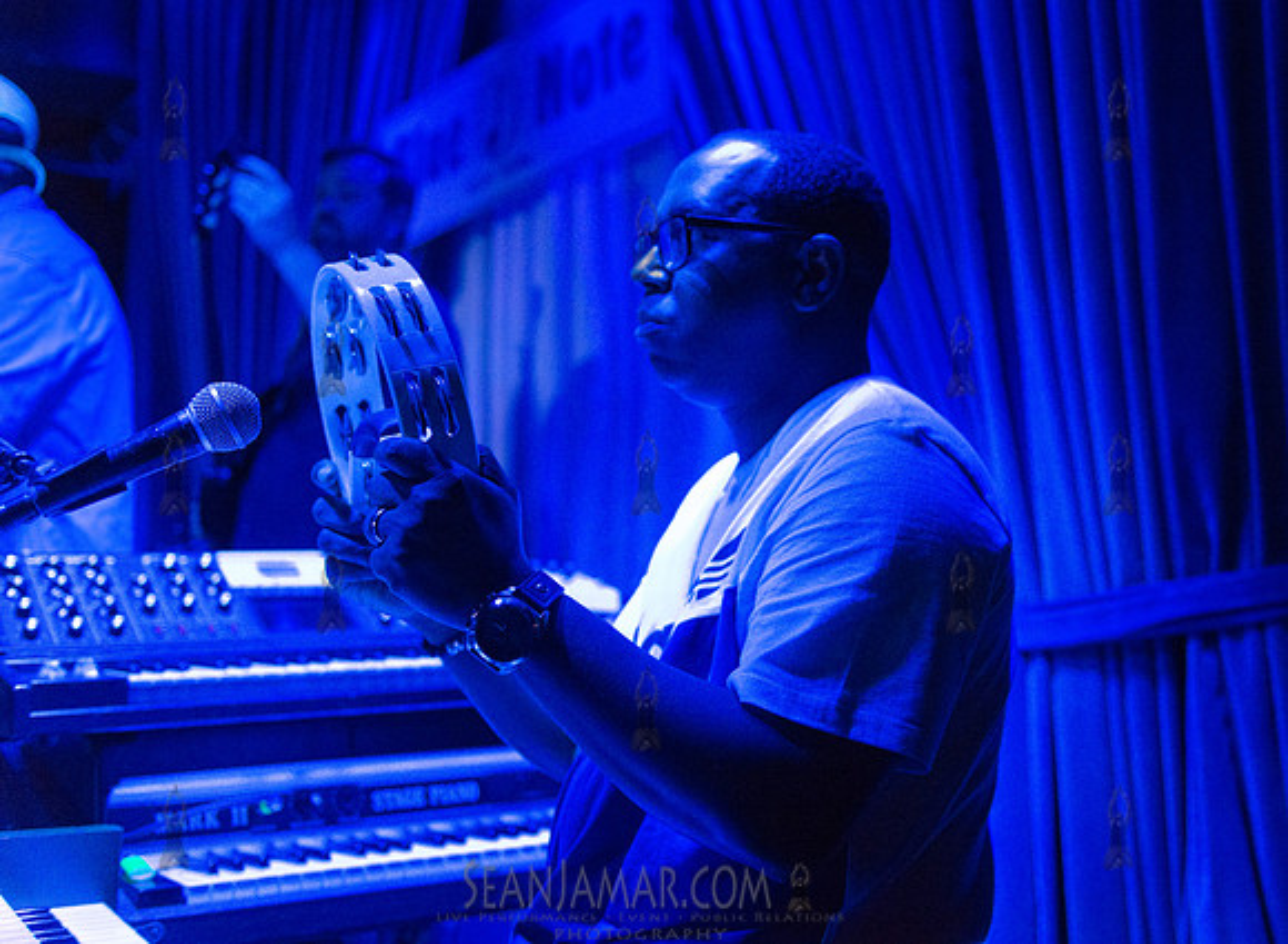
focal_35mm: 42
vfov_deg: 33.7
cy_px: 424
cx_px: 779
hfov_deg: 44.7
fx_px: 1558
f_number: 2.8
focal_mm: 36
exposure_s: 1/400
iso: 4000
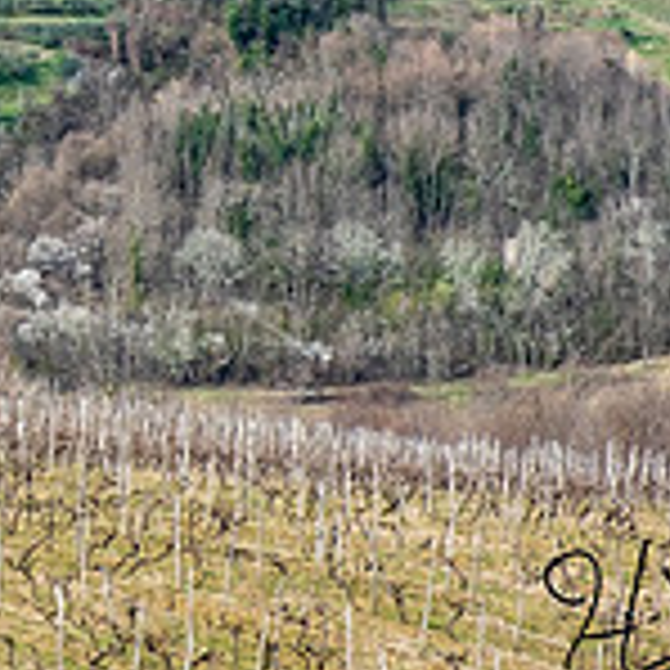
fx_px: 6701
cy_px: -190
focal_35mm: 306
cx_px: -355
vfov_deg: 5.7
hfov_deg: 5.7
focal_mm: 55
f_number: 9
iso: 200
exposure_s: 1/150
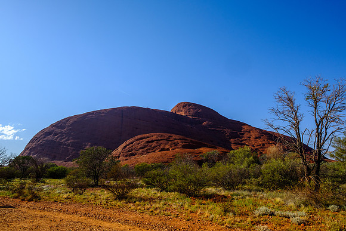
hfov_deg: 81.2
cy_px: 116
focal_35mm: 21
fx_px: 202
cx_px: 173
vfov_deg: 59.5
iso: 200
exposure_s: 1/600
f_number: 8
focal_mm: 13.8
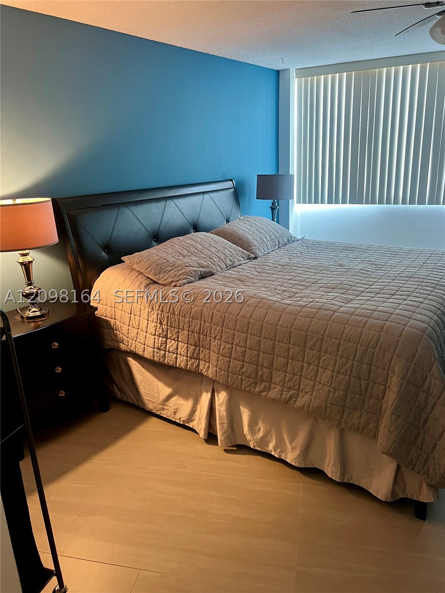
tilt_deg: -16.7
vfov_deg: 67.3
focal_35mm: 26
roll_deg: +2.8
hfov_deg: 53.1
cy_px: 296
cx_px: 222
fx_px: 446
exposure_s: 1/60
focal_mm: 5.7
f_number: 1.5
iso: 400
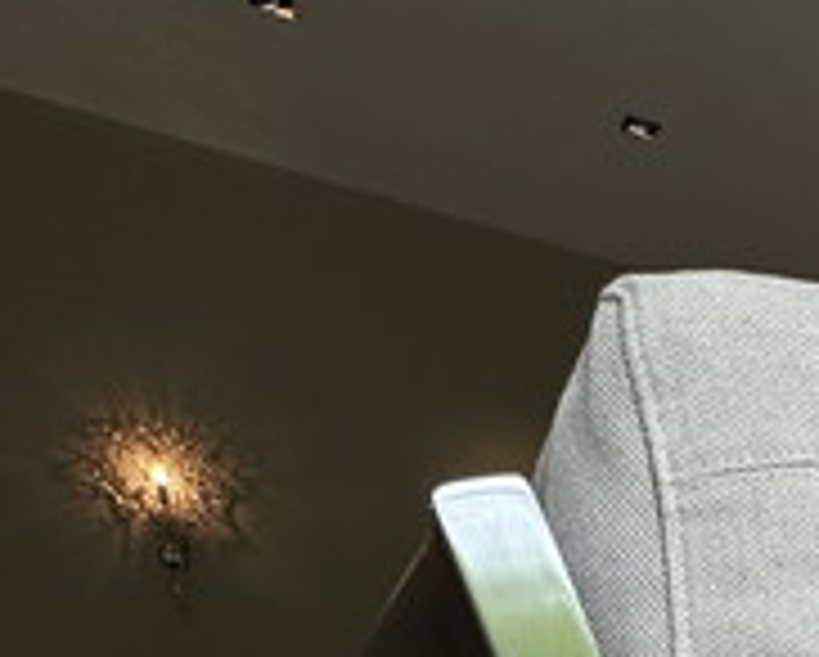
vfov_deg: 18.8
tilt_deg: -14.4
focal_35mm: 56
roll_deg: -2.5
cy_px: 1271
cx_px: 1174
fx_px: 1359
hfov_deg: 26.2
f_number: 2.2
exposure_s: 1/100
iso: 64
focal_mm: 2.22
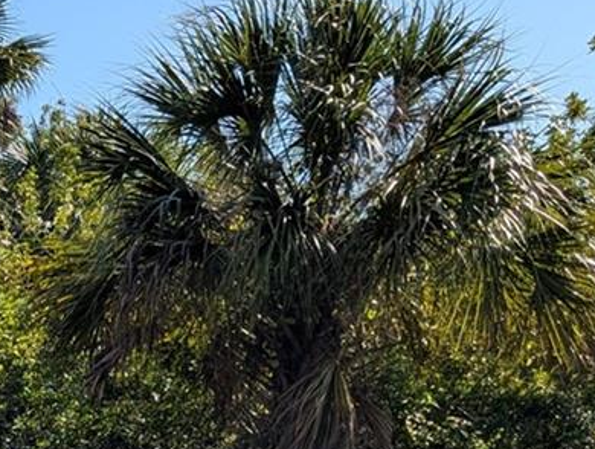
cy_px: 458
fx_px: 1688
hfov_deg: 18.0
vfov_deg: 14.9
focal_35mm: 98
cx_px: -273
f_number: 1.68
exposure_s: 1/1058
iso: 22
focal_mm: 6.9
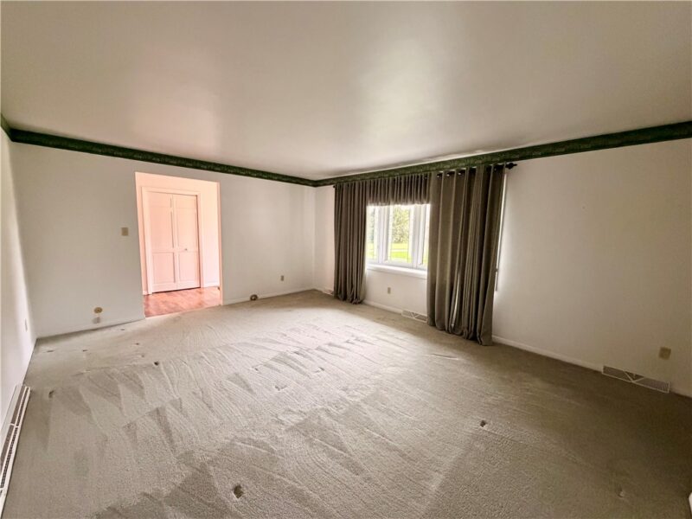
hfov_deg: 102.1
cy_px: 260
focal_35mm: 14
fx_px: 280
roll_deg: -1.6
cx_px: 346
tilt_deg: -6.8
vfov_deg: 85.7
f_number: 2.2
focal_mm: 2.22
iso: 800
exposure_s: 1/60
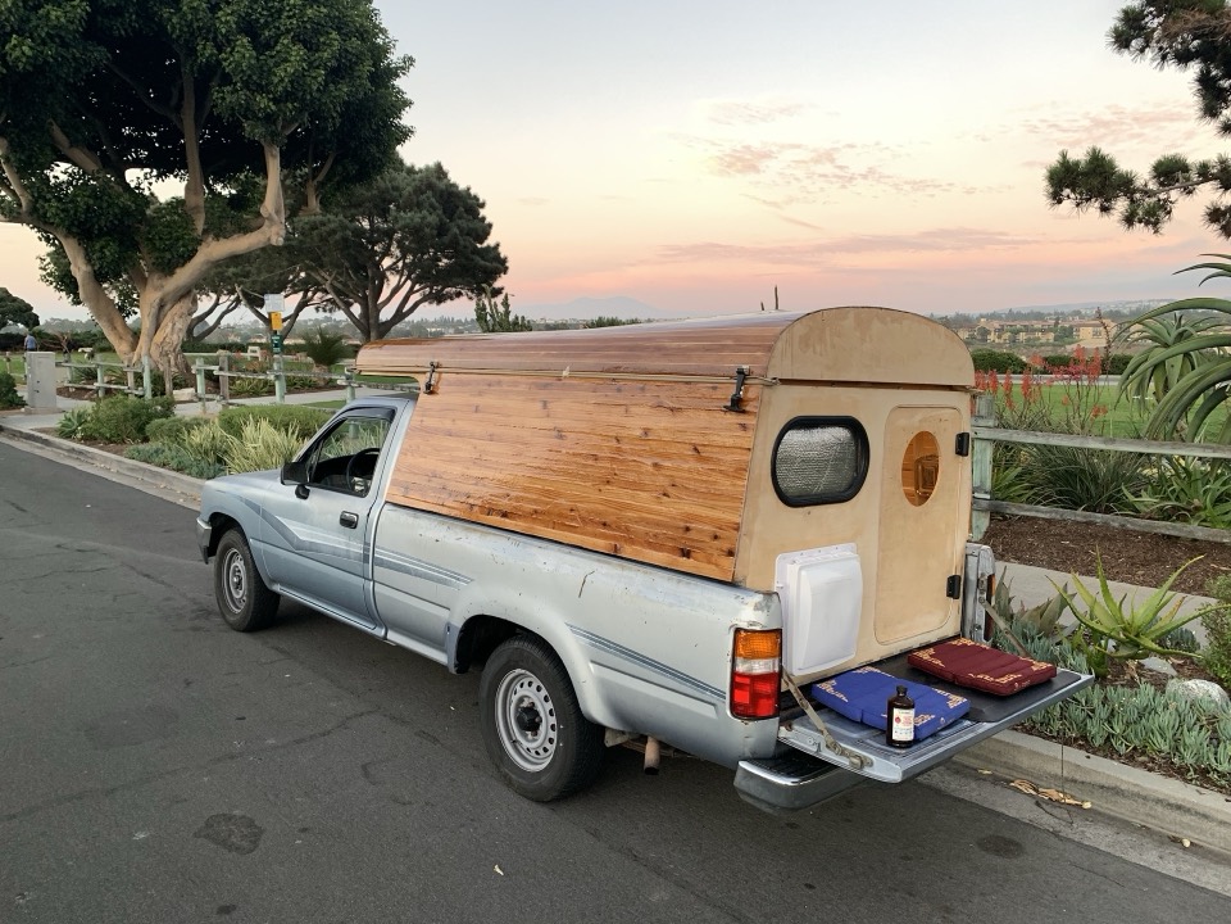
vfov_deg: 53.1
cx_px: 616
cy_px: 462
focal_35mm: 26
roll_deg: -0.3
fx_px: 925
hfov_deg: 67.3
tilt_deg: -5.8
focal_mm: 4.25
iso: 80
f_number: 1.8
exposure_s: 1/121
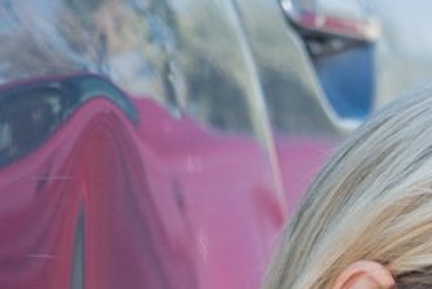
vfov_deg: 0.9
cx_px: 537
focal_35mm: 1456
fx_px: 17491
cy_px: 809
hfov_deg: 1.4
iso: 100
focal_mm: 185
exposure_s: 1/400
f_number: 3.2
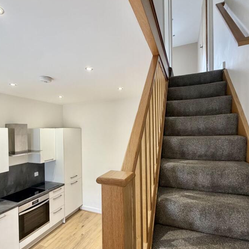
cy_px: 133
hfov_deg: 77.7
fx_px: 155
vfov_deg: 77.6
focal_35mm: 19
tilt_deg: +0.3
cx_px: 127
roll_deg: +0.8
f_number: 2.2
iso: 160
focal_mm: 2.22
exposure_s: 1/50
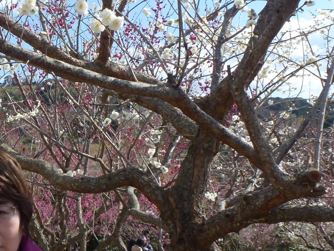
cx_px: -12
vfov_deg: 24.0
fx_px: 589
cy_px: 121
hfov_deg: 29.3
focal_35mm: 61
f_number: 4
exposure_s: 1/640
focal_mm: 4.3
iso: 100
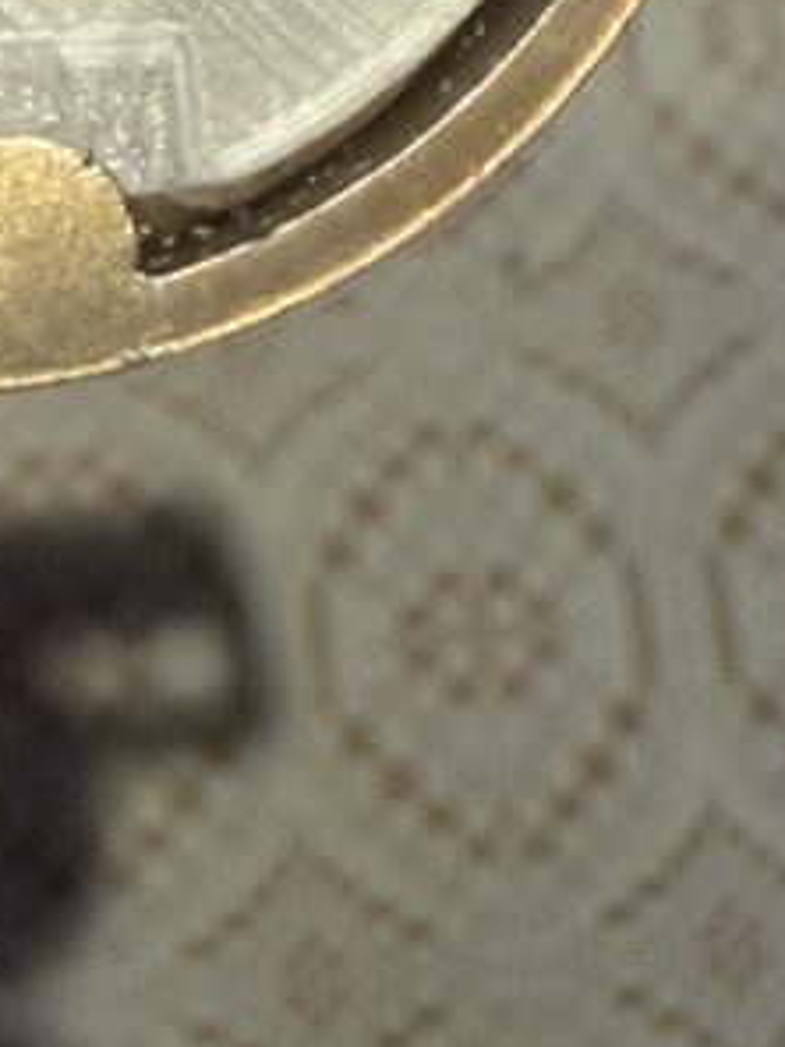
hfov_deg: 16.9
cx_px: -194
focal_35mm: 83
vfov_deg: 19.6
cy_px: -644
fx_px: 2510
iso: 250
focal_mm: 2.22
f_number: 2.2
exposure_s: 1/120
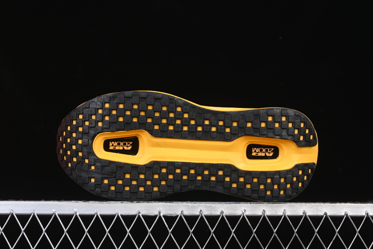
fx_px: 777
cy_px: 124
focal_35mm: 75
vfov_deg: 18.2
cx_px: 186
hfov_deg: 27.0
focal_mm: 50
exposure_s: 1/60
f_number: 6.3
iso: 160
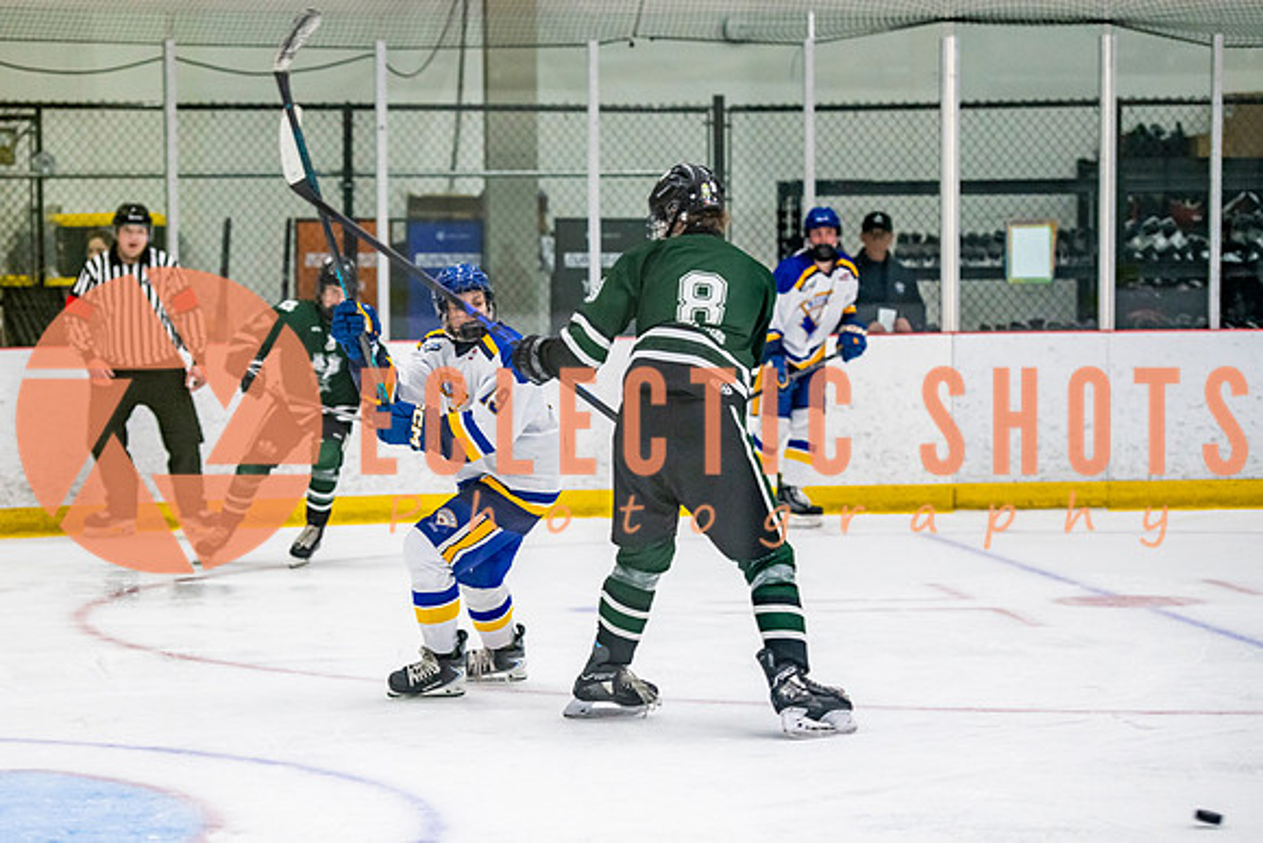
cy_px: 493
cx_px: 466
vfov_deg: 10.5
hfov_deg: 15.7
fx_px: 4582
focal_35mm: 131
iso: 2000
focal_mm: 102
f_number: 3.2
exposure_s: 1/640
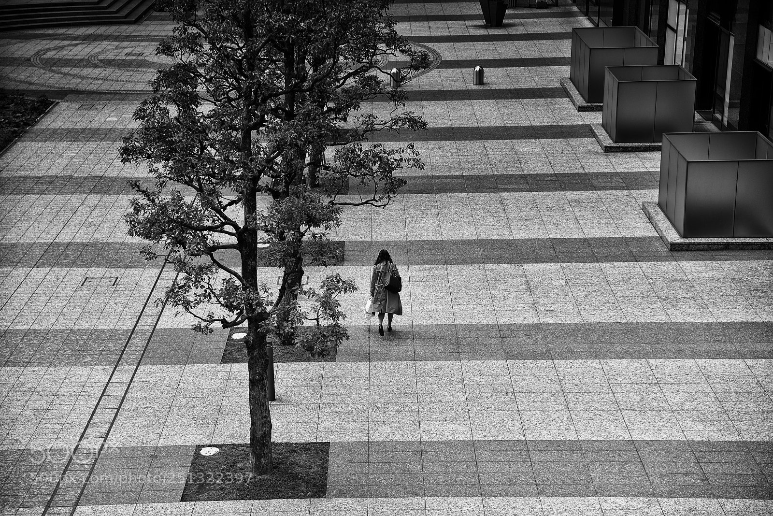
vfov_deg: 18.2
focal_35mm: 75
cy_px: 258
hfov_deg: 27.0
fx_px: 1611
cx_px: 386
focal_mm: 75
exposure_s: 1/80
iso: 220
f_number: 4
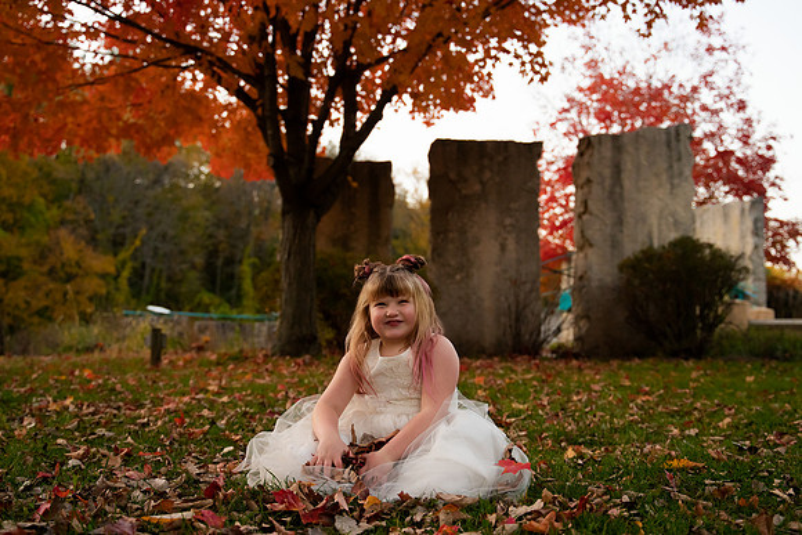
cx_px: 401
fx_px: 847
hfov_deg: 50.7
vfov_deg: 35.1
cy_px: 268
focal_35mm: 38
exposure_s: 1/200
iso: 2500
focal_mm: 38
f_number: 3.2
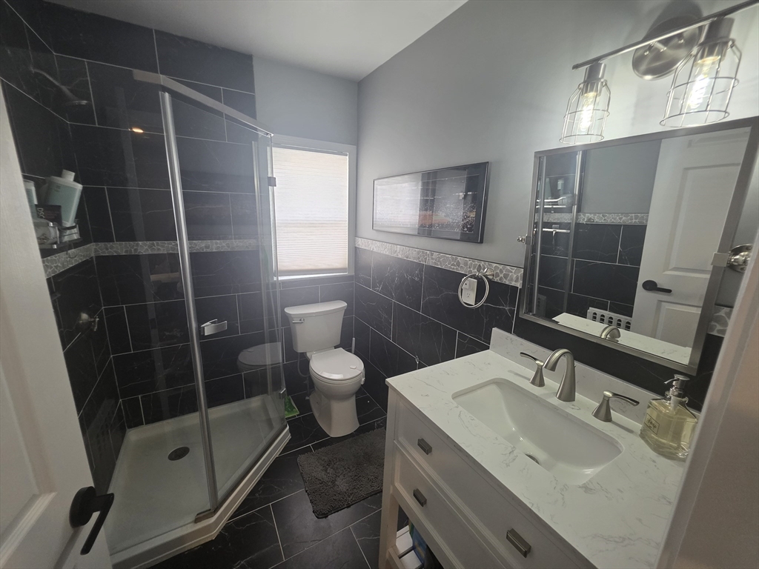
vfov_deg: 89.9
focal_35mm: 13
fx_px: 285
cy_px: 284
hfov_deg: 106.2
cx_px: 380
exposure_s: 1/120
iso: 200
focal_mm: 2.2
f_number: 1.9
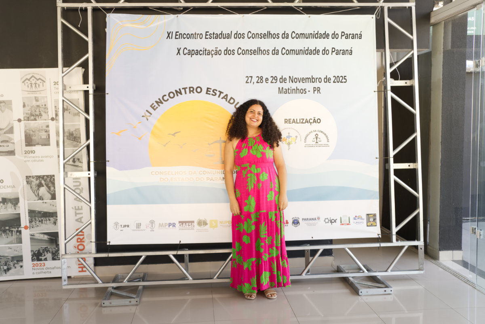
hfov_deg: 54.4
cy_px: 162
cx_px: 242
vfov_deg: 37.9
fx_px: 472
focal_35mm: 35
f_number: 4
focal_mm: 35
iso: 400
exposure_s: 1/100
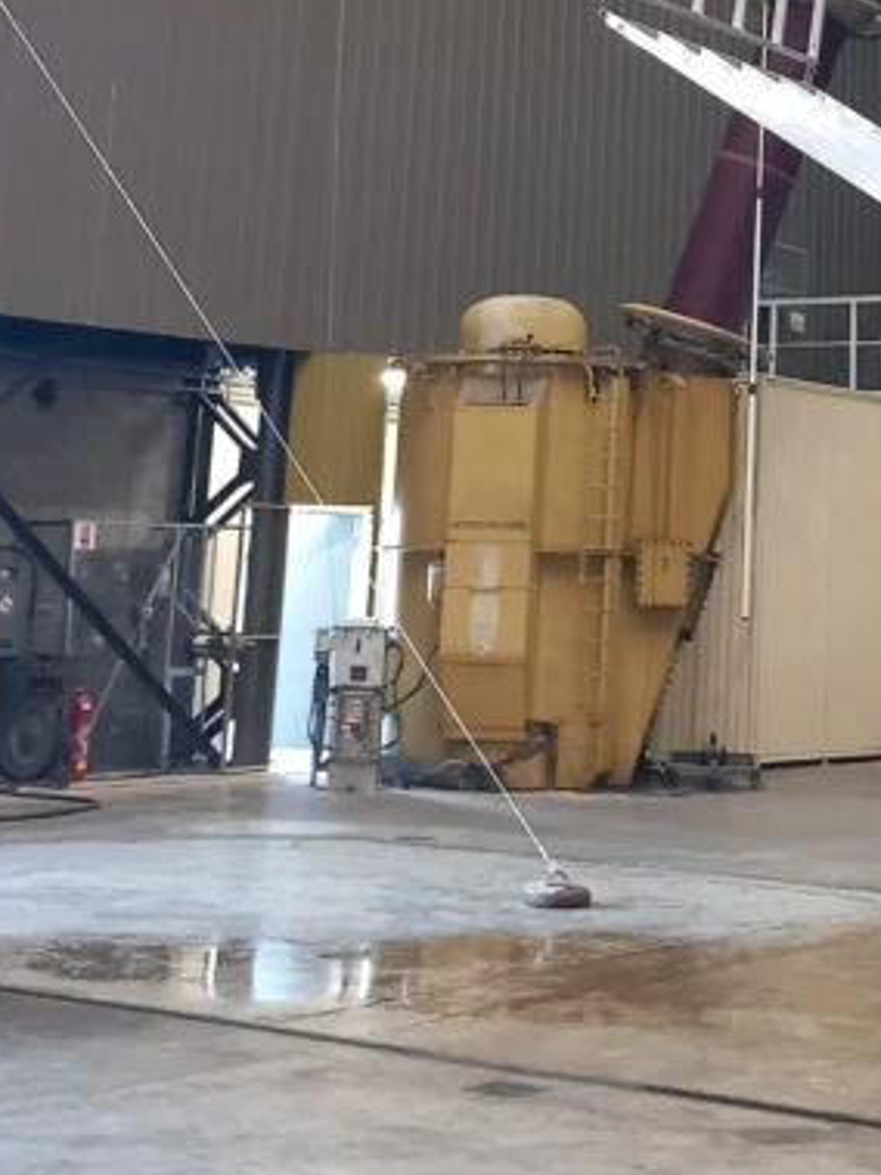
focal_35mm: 73
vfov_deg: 25.5
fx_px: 2479
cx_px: 757
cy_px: 19
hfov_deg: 19.8
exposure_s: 1/25
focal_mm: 4
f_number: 1.8
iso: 250
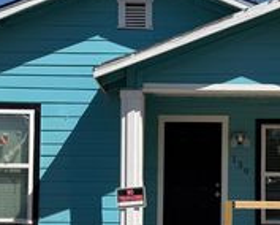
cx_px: 158
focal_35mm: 66
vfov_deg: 23.0
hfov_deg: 28.7
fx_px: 548
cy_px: 162
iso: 80
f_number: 1.78
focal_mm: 6.76
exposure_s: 1/7353
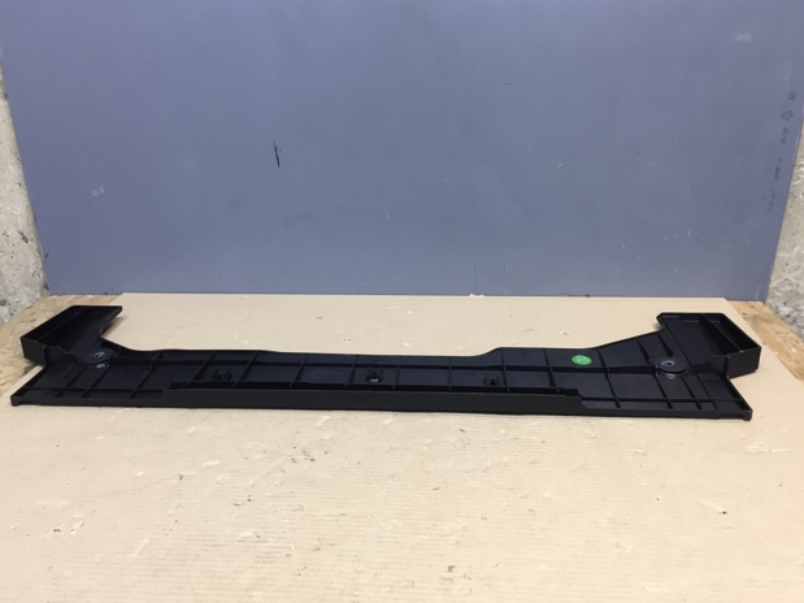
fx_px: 697
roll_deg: -0.3
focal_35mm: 30
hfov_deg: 60.0
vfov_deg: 46.8
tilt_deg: -22.9
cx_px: 404
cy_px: 300
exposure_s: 1/33
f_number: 2.2
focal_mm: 4.15
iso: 100
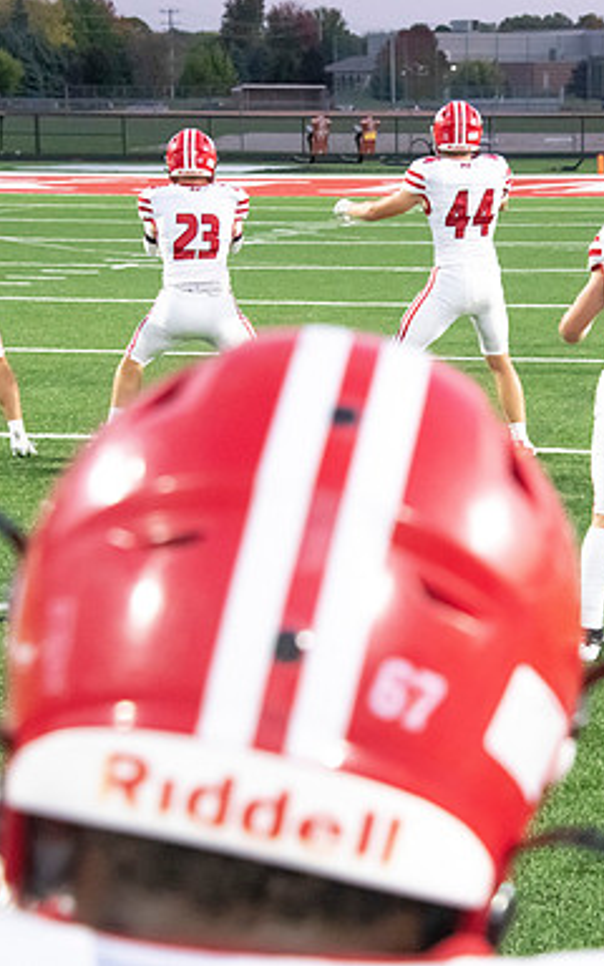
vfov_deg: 20.8
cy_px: 482
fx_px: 2634
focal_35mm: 100
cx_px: 445
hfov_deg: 13.0
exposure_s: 1/250
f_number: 7.1
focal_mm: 65
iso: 10000
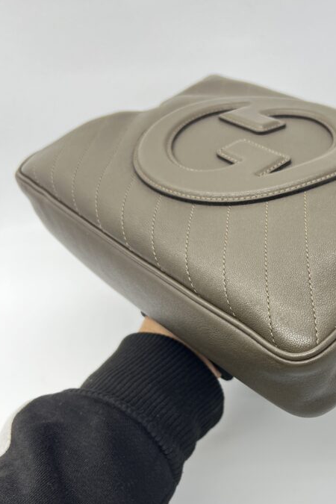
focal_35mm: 41
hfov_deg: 31.6
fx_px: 574
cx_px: 280
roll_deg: +10.1
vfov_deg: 47.0
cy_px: 316
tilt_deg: -42.2
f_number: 1.5
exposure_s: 1/100
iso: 50
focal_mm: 5.7
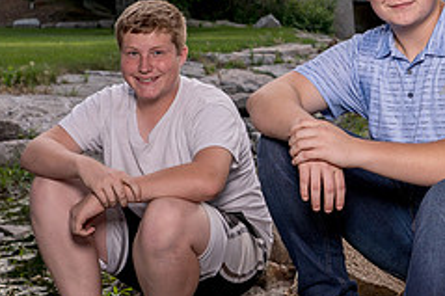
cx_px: 382
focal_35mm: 85
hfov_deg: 23.4
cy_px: 101
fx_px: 1050
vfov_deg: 16.0
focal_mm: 35
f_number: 5
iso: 160
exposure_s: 1/160
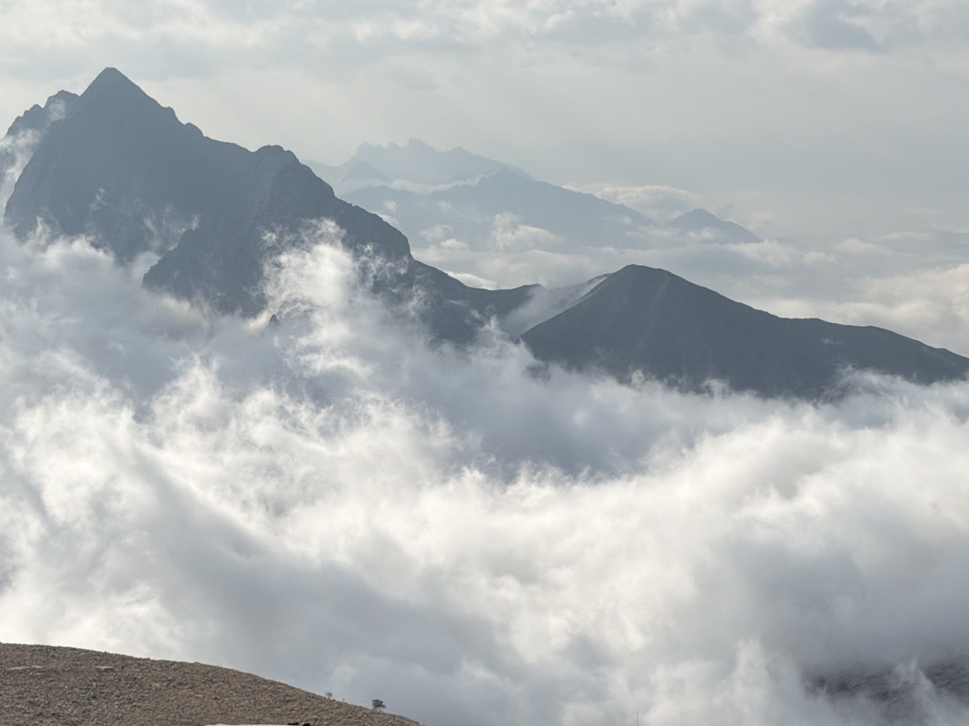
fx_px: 2519
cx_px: 583
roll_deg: -0.2
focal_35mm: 90
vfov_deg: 16.4
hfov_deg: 21.7
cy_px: 499
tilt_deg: -8.6
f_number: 1.78
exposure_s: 1/20408
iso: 80
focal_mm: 6.76
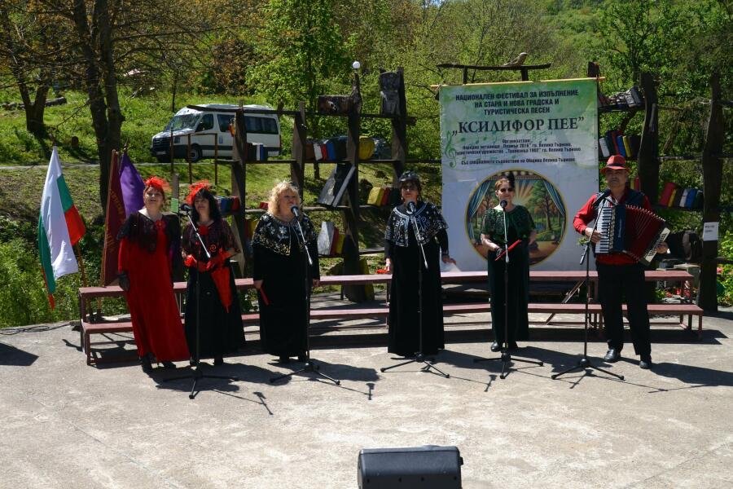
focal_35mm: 40
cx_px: 366
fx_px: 814
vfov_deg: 33.4
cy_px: 244
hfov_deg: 48.5
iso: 100
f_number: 6.3
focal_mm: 40
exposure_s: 1/160
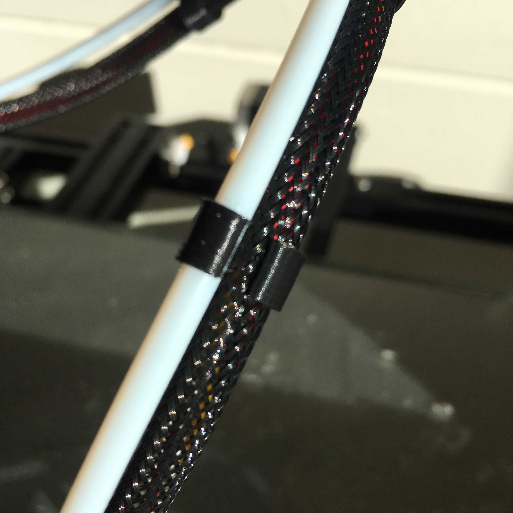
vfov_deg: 47.2
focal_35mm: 35
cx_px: 255
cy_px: 263
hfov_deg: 47.2
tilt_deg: -46.1
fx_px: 587
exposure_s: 1/1326
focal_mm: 4.15
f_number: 2.2
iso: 25
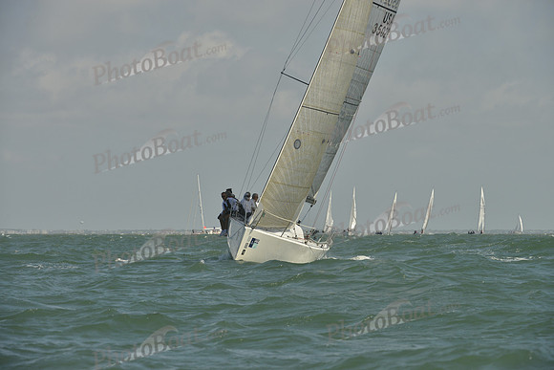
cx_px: 277
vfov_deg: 6.9
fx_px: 3078
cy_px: 185
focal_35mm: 200
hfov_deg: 10.3
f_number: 9
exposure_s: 1/1250
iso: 280
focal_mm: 200
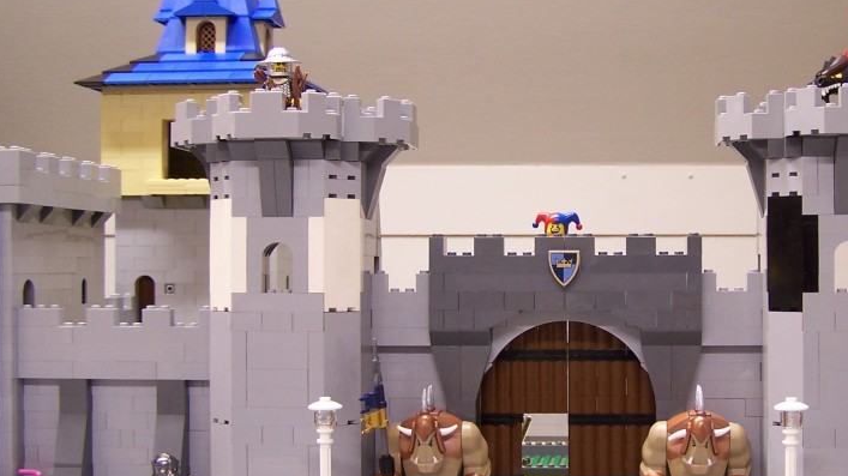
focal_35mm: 60
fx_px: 1349
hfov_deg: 34.6
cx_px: 571
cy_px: 276
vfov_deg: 20.0
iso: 80
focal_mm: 6.3
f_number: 2.8
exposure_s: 1/6
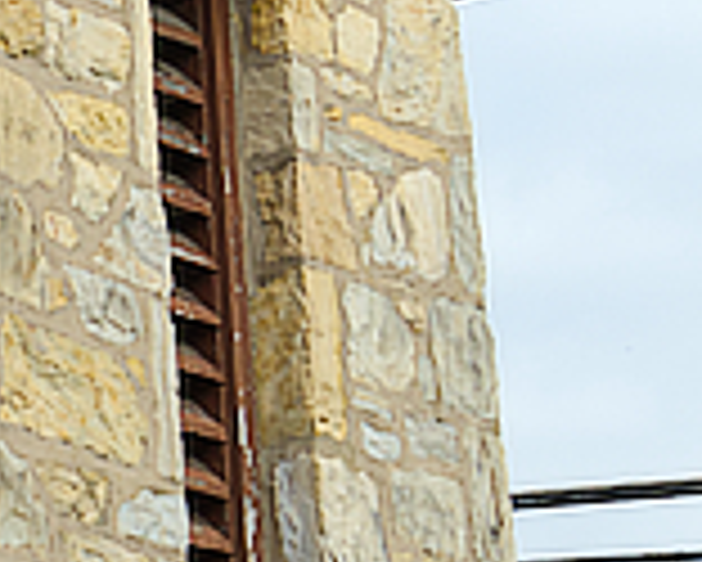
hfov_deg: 5.5
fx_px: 7193
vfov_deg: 4.5
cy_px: 782
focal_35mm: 346
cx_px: -524
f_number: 14
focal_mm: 48
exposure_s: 1/160
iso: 250
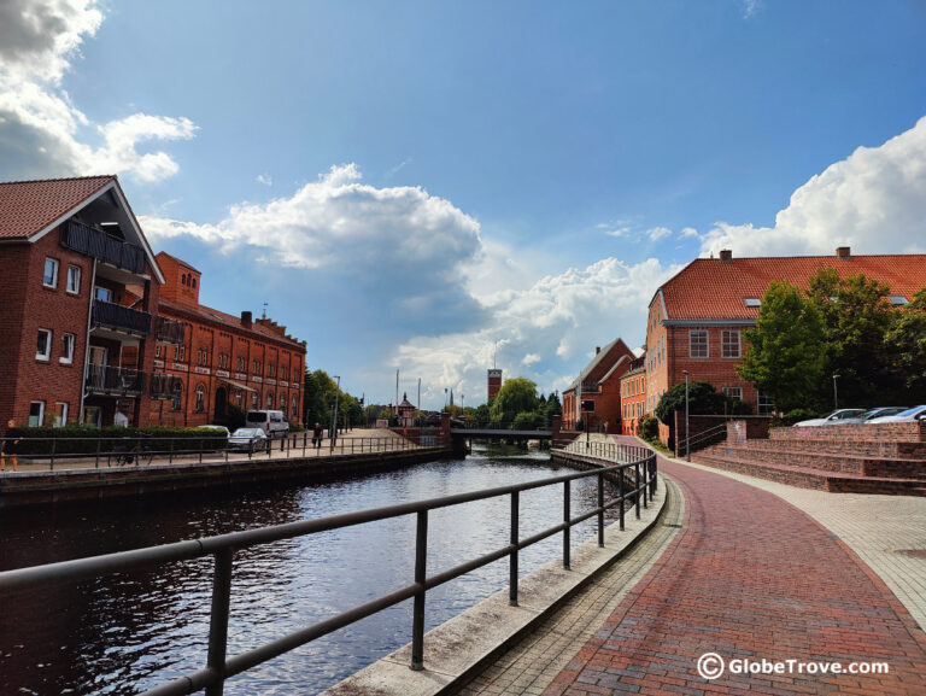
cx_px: 463
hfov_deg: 73.9
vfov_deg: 58.9
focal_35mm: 23
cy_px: 348
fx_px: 616
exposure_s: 1/7830
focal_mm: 6.06
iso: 64
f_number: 1.8
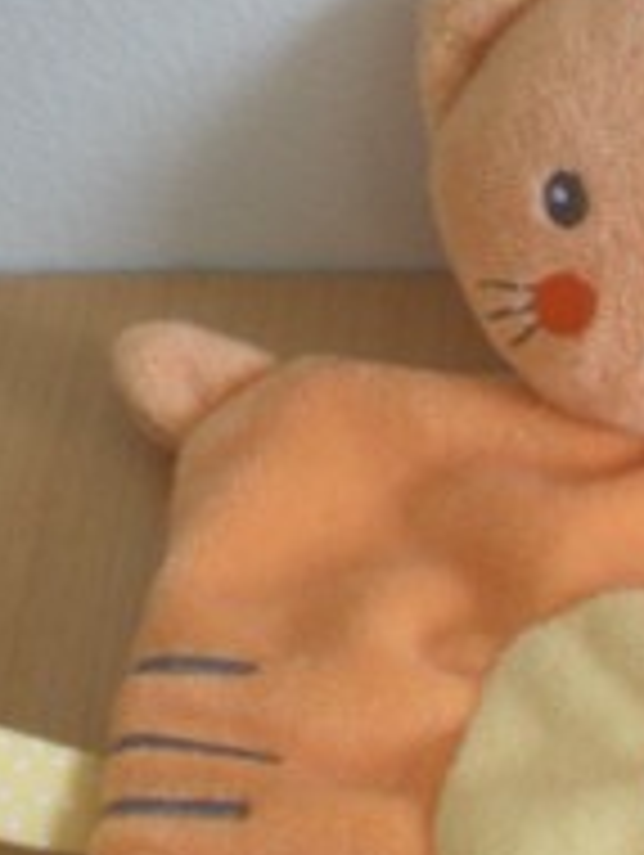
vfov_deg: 18.8
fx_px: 2574
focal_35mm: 104
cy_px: 544
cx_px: 712
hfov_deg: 13.9
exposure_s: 1/30
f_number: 3.1
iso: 200
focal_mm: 6.3
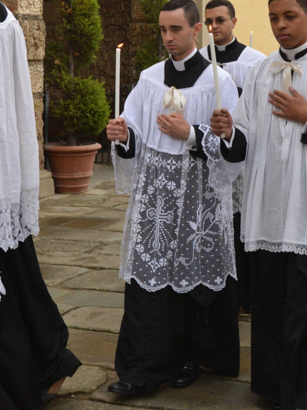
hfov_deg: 19.1
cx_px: 264
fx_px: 898
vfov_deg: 25.4
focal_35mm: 76
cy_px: 104
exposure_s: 1/400
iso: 1600
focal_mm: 35
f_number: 10
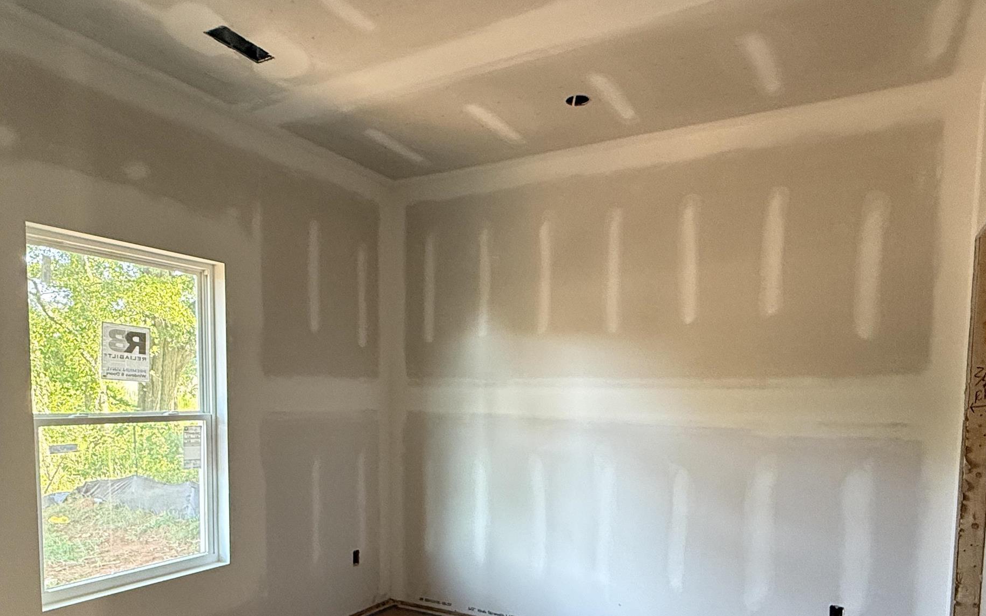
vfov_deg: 47.8
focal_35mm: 25
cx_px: 492
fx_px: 672
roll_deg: -0.5
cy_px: 446
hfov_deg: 72.5
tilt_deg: -3.8
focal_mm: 2.22
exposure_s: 1/60
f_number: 2.2
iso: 400
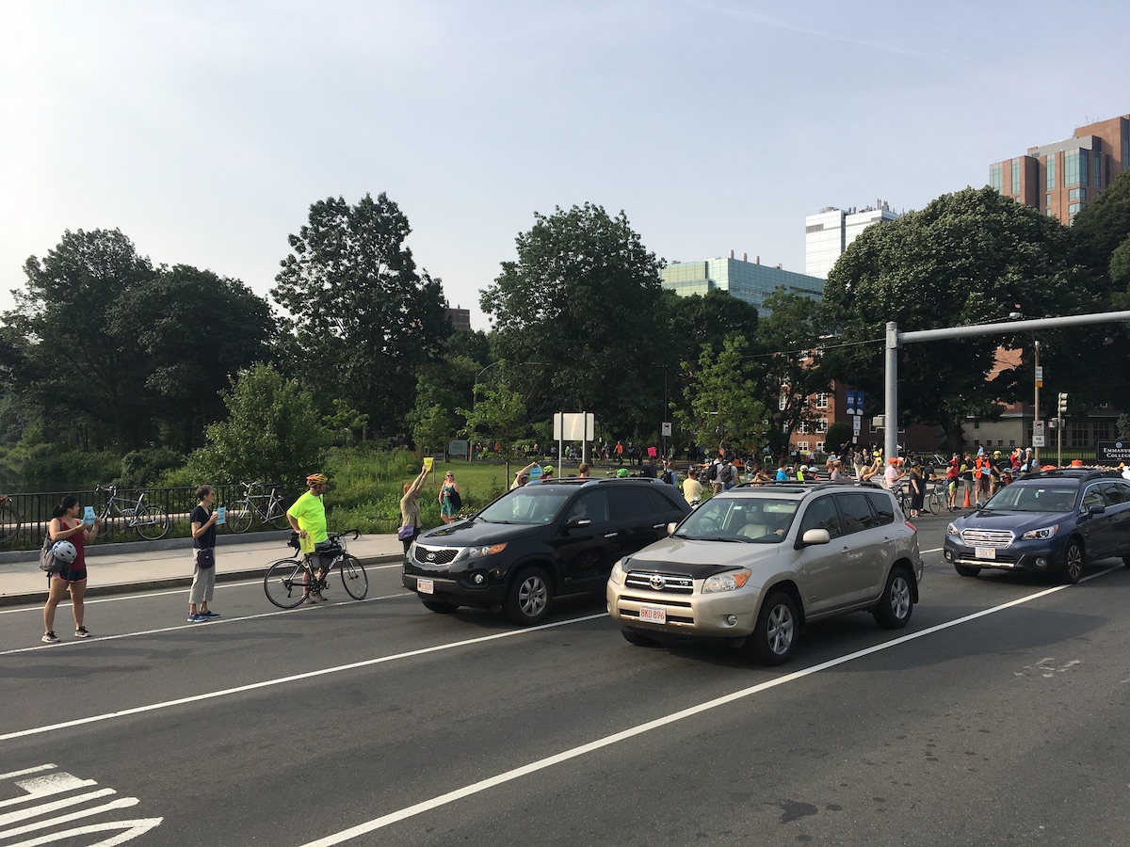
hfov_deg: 61.7
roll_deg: +1.2
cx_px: 565
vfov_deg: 48.2
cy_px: 424
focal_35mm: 29
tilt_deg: -0.2
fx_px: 947
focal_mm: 4.15
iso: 25
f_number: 2.2
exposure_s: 1/1876
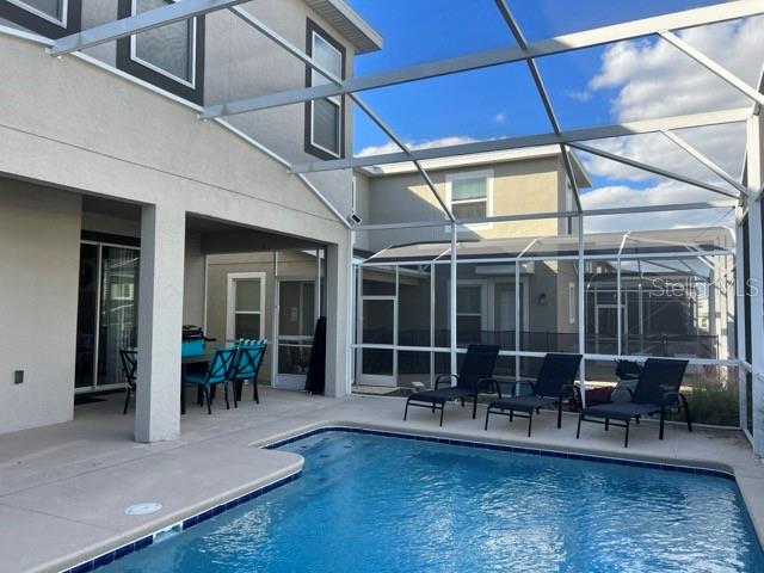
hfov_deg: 67.3
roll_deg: +0.0
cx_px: 382
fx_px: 574
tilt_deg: +2.6
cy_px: 286
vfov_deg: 53.1
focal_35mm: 26
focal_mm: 5.7
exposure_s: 1/791
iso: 50
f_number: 1.5
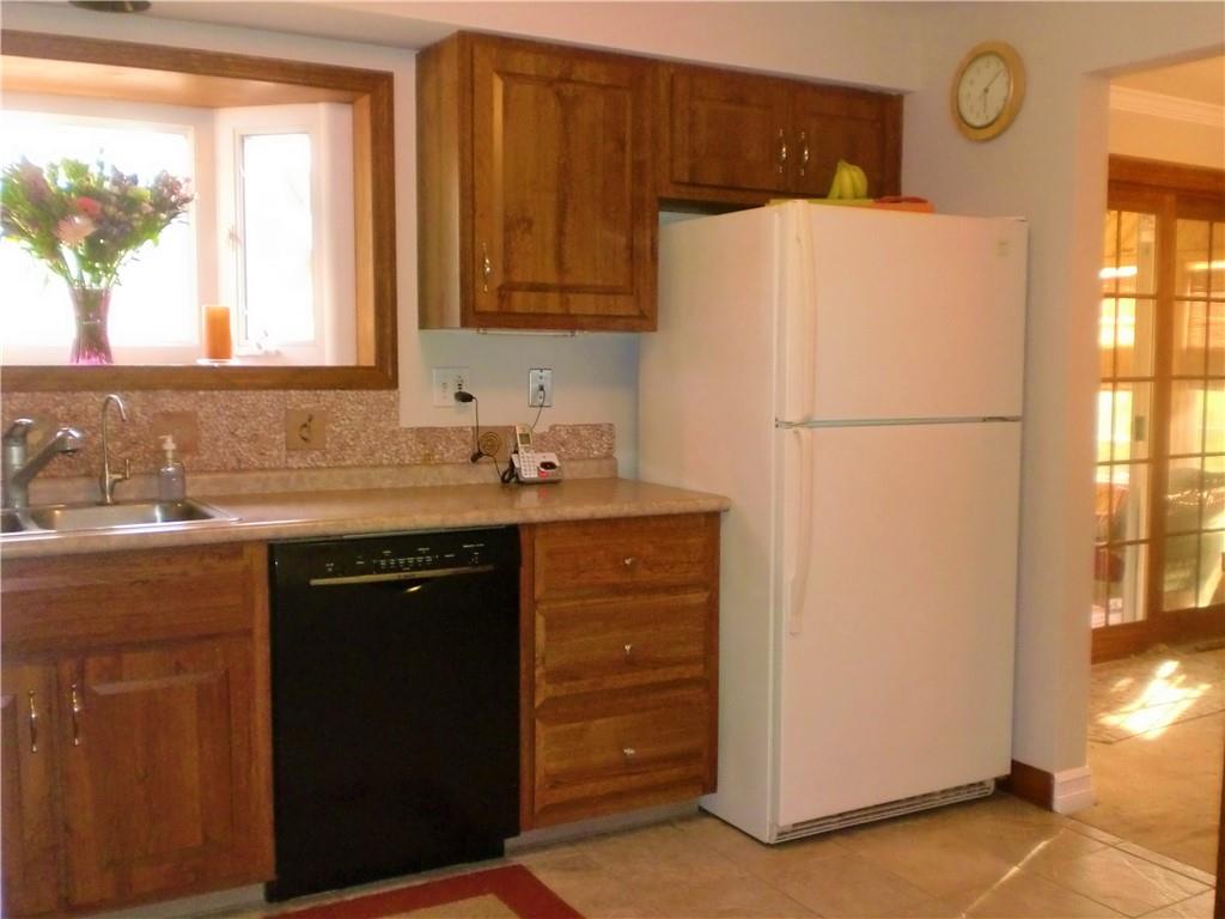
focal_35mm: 35
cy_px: 460
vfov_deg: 40.7
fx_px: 1239
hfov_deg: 52.6
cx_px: 612
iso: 400
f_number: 3.1
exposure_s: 1/25
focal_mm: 6.3
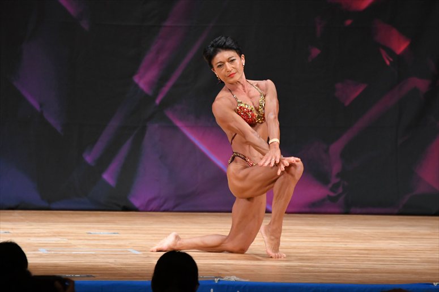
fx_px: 4571
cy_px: 146
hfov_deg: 5.5
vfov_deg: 3.7
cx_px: 220
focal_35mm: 375
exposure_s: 1/400
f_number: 5.6
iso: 3200
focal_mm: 250
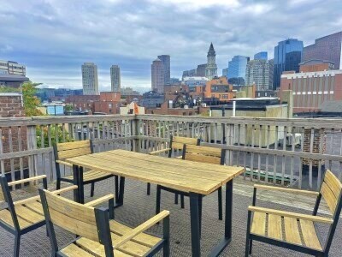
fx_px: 237
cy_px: 128
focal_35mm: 24
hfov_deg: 71.6
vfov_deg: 56.8
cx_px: 171
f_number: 1.8
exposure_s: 1/1748
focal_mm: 5.23
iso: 50
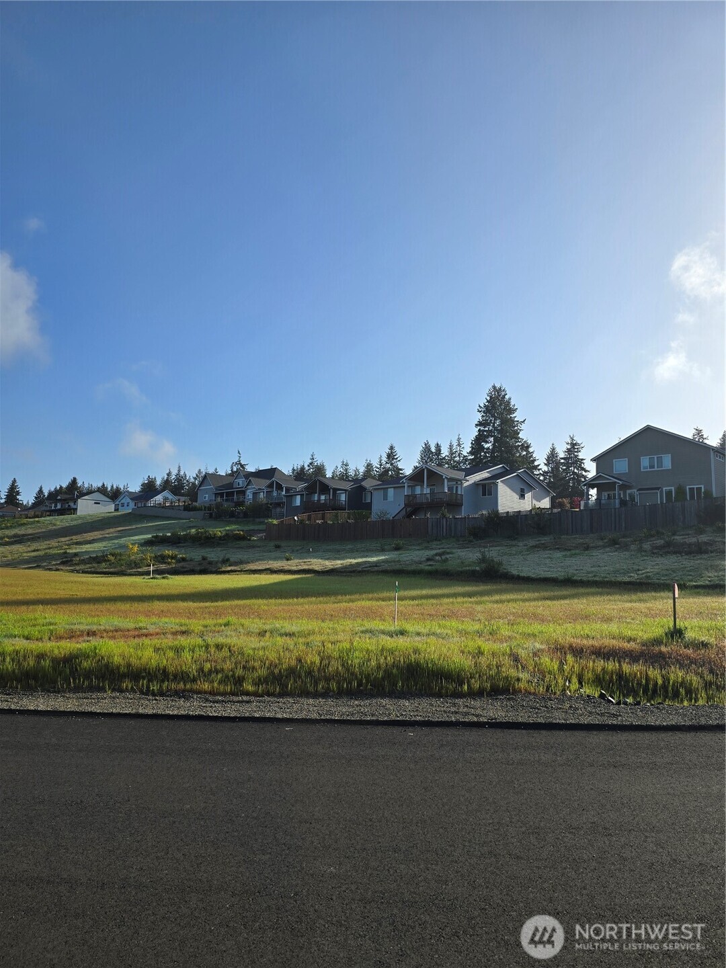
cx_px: 363
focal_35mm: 23
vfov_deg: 73.9
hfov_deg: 58.9
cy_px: 484
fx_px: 643
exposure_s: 1/1058
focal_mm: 6.3
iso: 12
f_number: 1.7
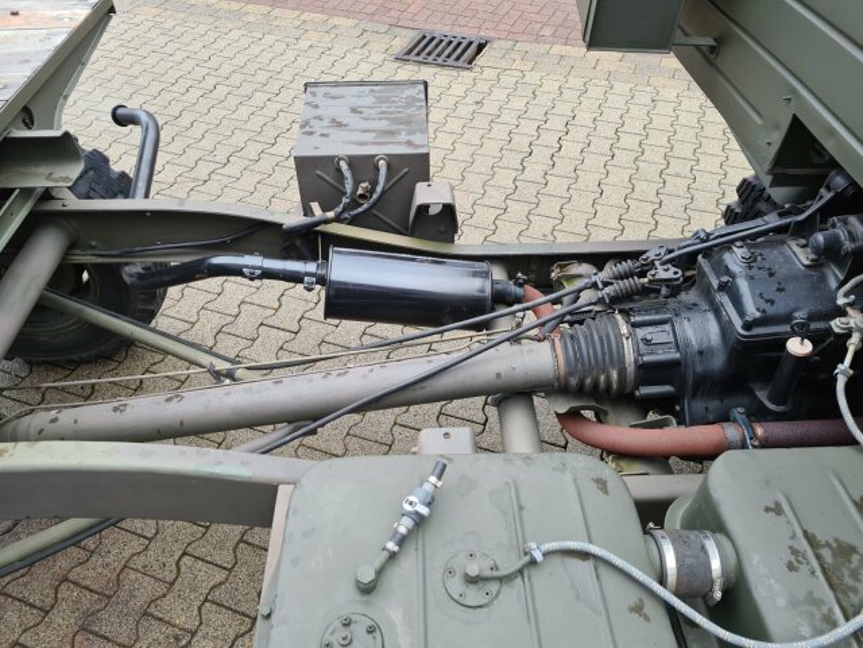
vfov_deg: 53.1
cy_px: 324
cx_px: 432
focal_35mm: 26
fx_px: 648
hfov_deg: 67.3
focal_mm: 5.4
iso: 64
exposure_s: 1/100
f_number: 1.8
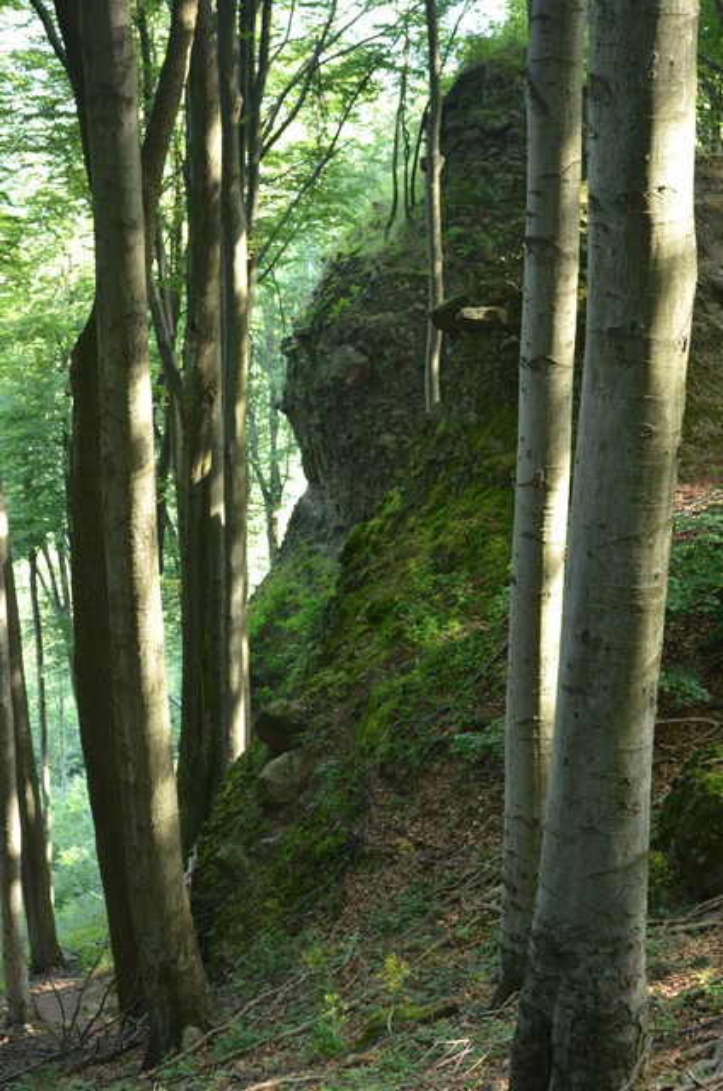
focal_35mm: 69
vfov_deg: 29.3
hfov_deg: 19.6
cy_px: 546
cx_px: 362
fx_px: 2088
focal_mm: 46
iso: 800
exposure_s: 1/80
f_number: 5.3
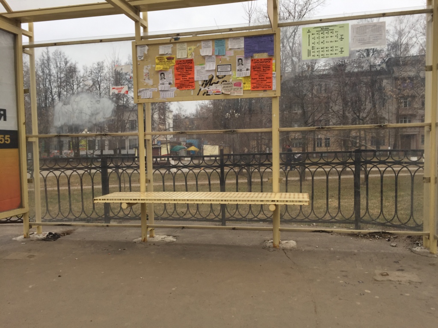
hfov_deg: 61.7
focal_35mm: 29
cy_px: 164
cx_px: 219
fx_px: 367
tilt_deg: -4.0
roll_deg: +1.1
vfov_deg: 48.2
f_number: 2.2
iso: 32
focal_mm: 4.15
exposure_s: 1/152
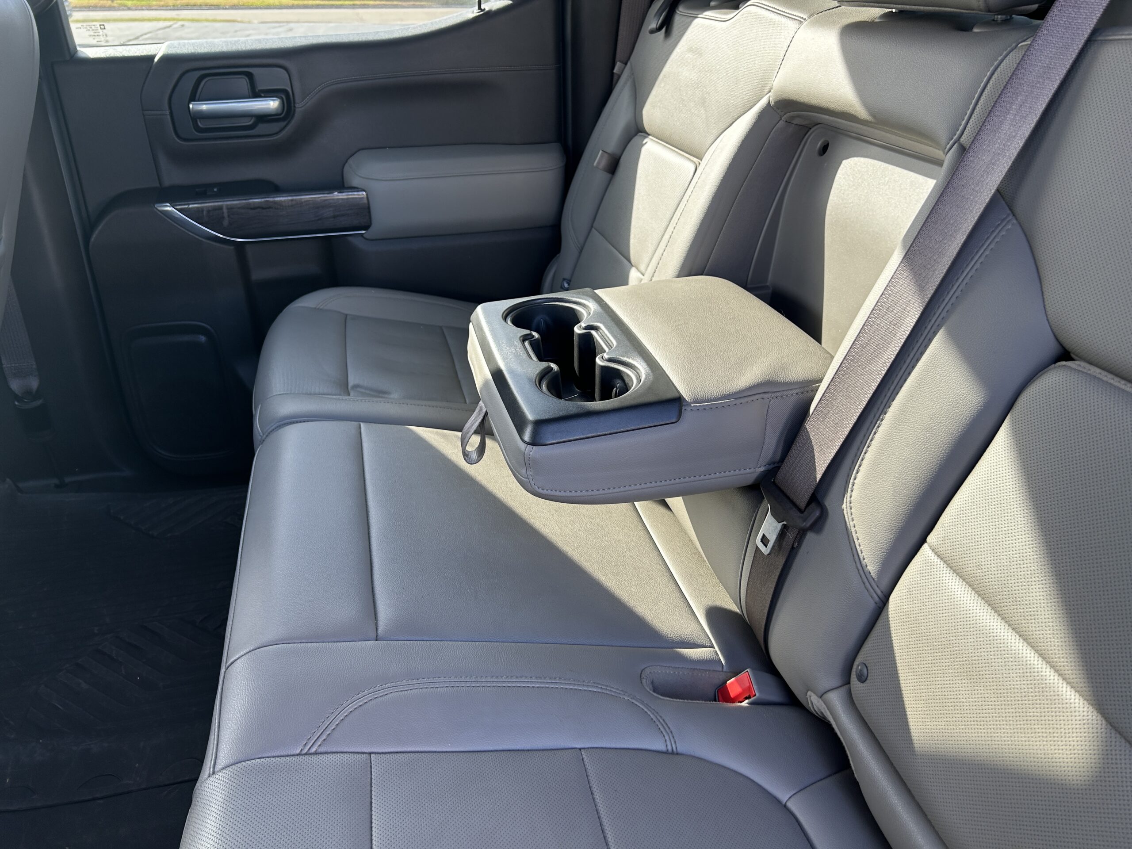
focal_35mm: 26
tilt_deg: -26.6
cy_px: 424
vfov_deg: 53.1
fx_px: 850
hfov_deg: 67.3
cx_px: 566
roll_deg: +0.6
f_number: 1.5
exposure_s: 1/121
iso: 40
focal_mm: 5.7
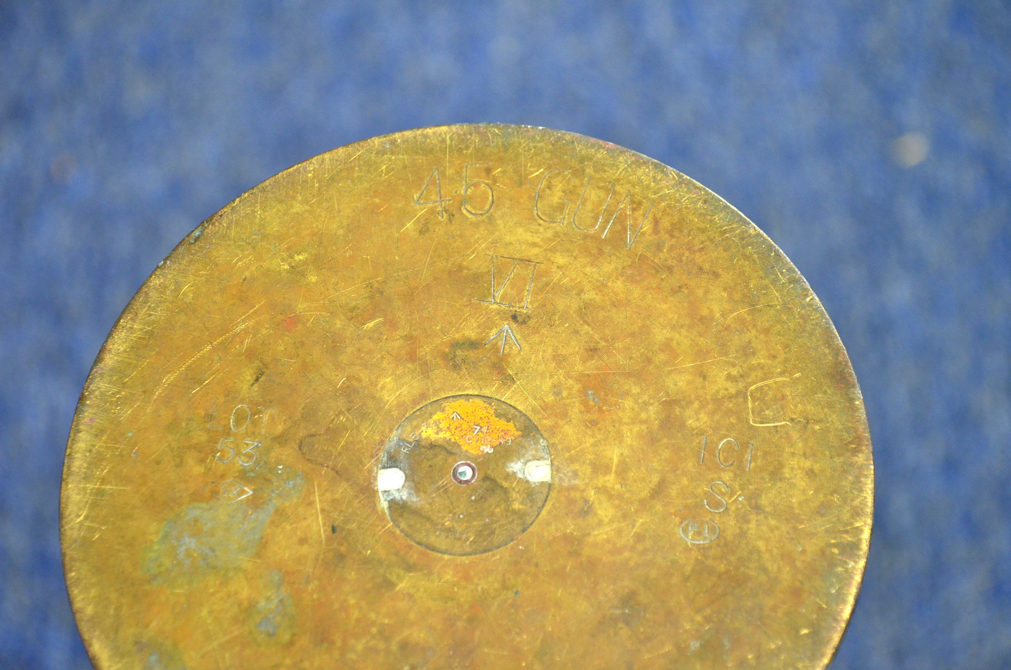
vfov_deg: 12.1
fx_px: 3153
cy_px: 335
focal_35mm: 112
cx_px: 506
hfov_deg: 18.2
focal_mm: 75
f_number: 5.3
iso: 1600
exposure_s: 1/20
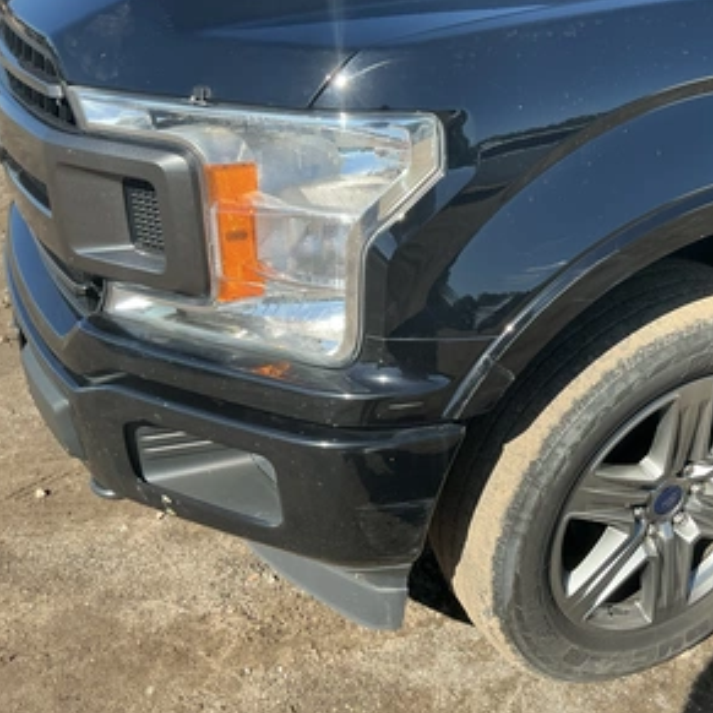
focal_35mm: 34
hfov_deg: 47.6
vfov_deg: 48.5
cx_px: 478
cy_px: 355
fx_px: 792
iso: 25
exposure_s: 1/728
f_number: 1.8
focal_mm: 3
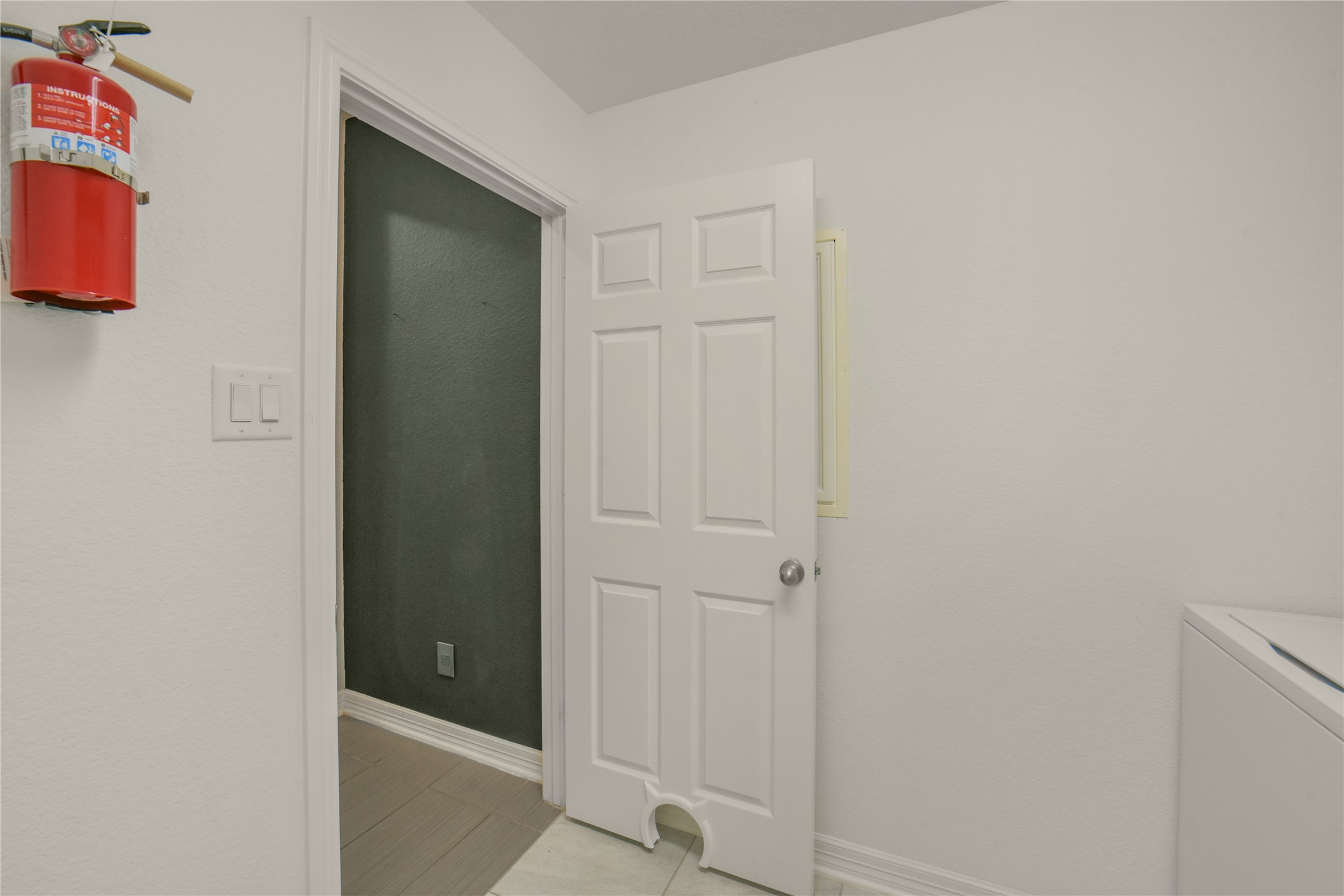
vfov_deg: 81.2
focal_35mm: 14
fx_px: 523
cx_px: 672
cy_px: 448
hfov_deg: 104.2
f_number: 11
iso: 500
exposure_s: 1/20
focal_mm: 14
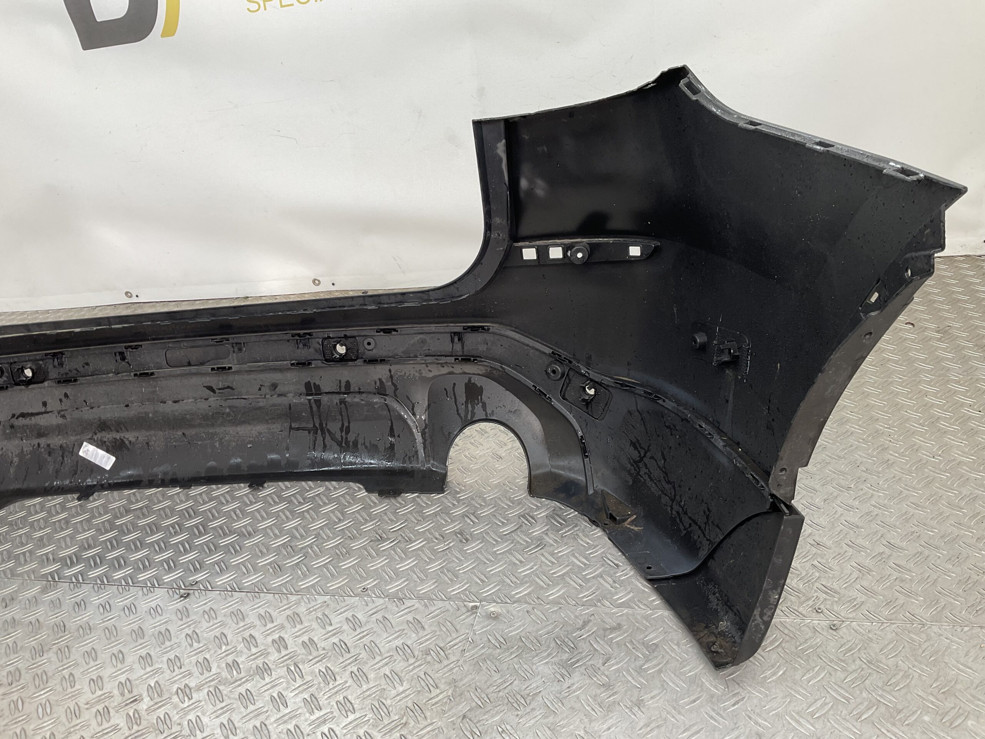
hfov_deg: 61.7
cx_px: 492
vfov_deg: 48.2
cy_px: 370
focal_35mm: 29
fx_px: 825
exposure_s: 1/100
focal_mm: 3
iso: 25
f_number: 1.8
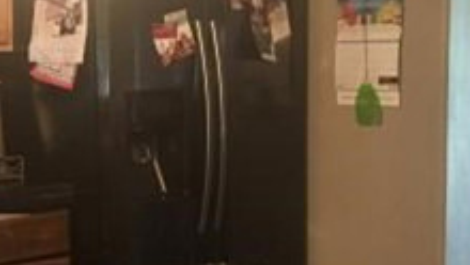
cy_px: 220
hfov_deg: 22.2
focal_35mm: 92
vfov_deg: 13.1
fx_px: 1147
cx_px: -4
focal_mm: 4.15
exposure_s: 1/15
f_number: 2.2
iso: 200
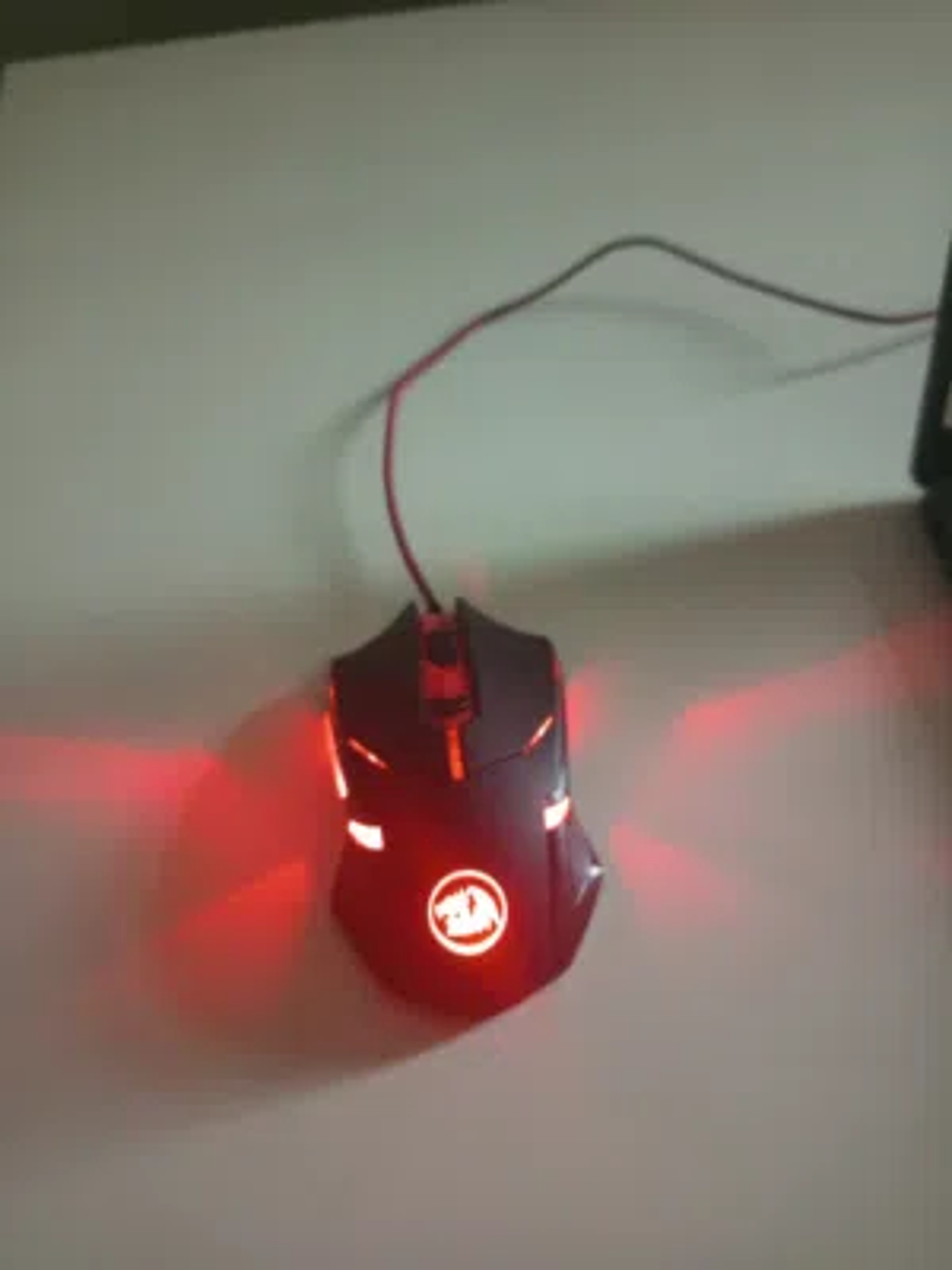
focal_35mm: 24
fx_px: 880
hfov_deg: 56.8
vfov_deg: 71.6
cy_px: 635
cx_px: 476
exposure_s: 1/16.7
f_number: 1.7
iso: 6759
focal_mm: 5.24
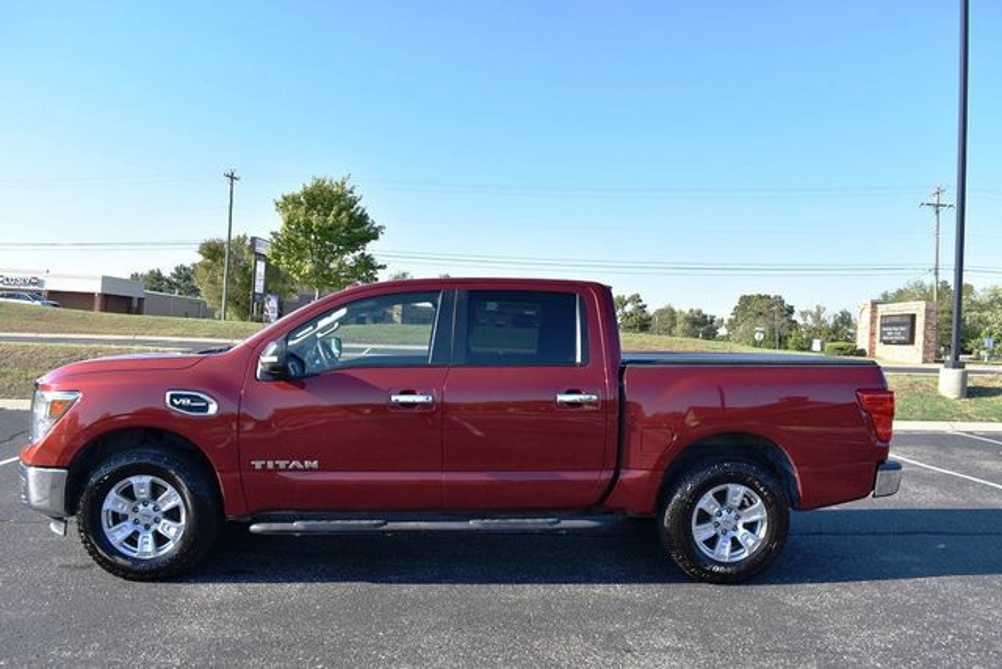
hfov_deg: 67.4
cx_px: 501
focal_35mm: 27
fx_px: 752
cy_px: 334
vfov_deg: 48.0
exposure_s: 1/250
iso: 200
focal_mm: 18
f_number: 7.1
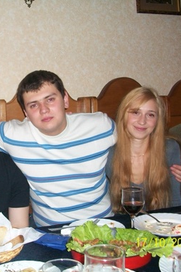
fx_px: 362
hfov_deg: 27.3
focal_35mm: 48
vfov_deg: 41.1
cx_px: 29
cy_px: 135
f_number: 2.8
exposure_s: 1/60
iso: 120
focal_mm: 5.7
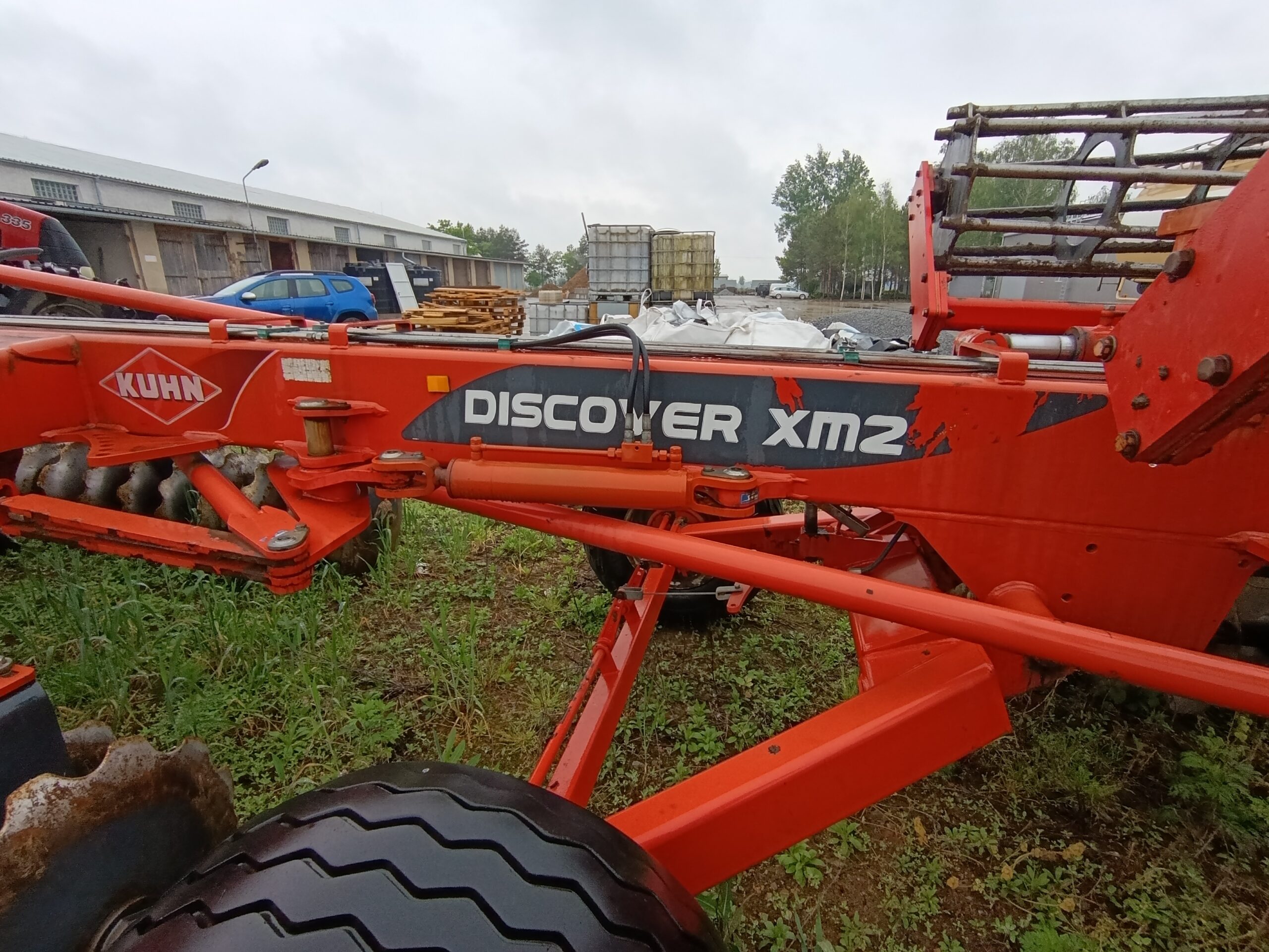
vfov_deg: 78.1
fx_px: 587
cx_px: 634
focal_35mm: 16
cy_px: 476
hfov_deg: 94.5
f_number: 2.2
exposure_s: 1/232
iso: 50
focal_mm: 1.65
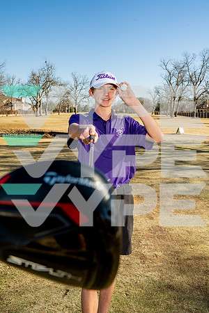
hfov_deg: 37.9
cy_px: 156
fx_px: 305
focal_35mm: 35
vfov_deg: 54.4
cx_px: 104
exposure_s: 1/250
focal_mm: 35
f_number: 10
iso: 160
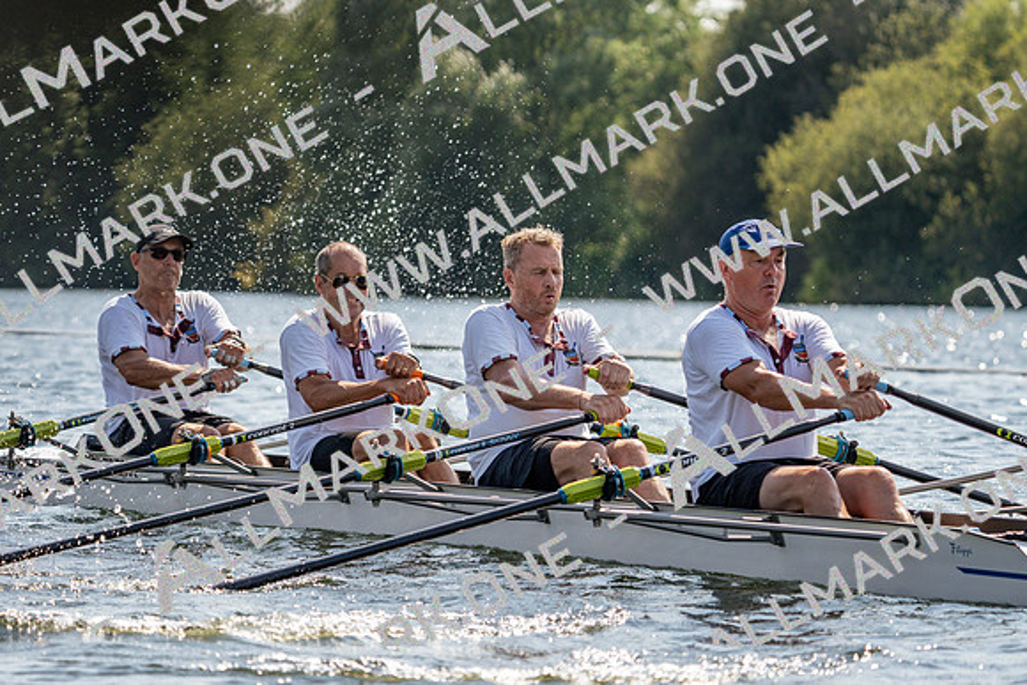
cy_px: 342
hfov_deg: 10.3
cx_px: 514
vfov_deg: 6.9
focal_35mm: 200
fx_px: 5707
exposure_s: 1/1600
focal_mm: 200
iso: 250
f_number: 5.6
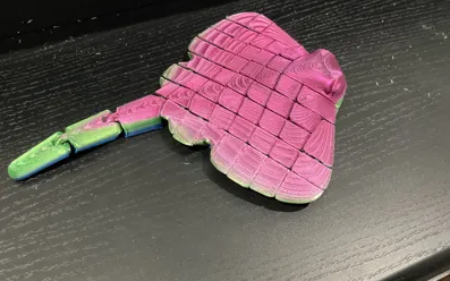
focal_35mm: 31
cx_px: 224
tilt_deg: -47.4
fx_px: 380
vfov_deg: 40.4
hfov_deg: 61.2
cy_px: 114
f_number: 1.8
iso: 400
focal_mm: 3
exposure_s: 1/30
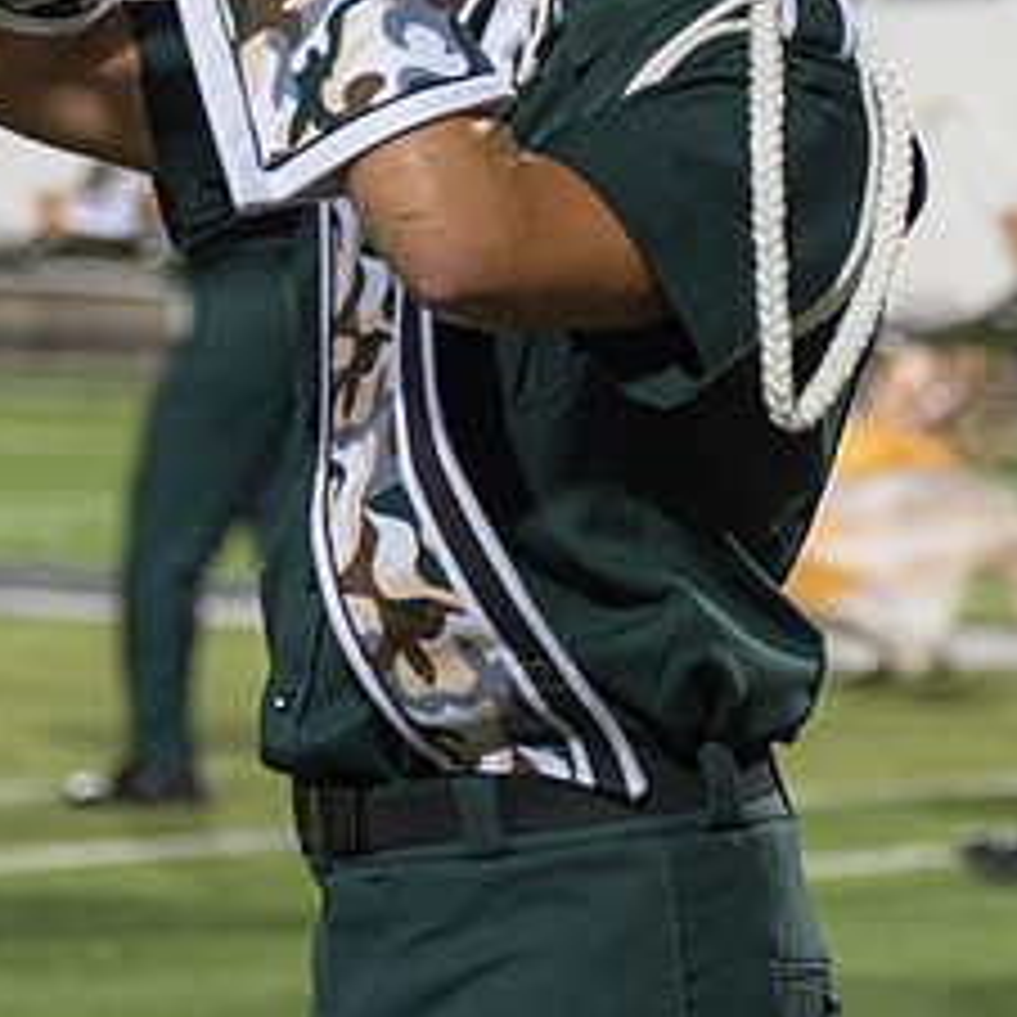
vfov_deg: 4.4
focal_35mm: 394
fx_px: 13096
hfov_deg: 4.4
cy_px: -245
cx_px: 590
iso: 1400
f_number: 4.8
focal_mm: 116
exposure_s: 1/160
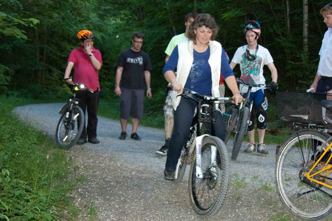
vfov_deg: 31.8
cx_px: 166
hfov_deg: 46.4
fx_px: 387
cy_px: 110
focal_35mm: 42
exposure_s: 1/60
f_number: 3.5
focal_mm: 28
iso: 400
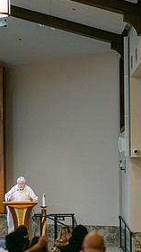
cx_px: 14
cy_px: 193
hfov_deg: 8.4
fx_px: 953
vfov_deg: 15.0
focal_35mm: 143
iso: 200
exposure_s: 1/125
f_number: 1.8
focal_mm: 85
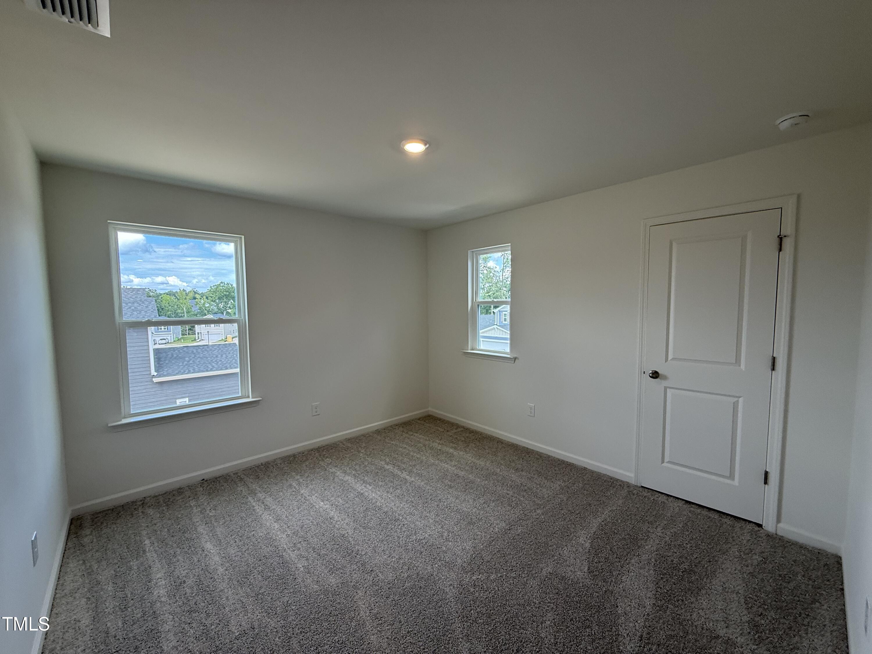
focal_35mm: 14
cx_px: 436
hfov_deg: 102.1
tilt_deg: -3.5
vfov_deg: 85.7
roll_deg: +0.5
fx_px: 353
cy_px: 327
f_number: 2.2
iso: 100
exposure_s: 1/120
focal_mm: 2.22
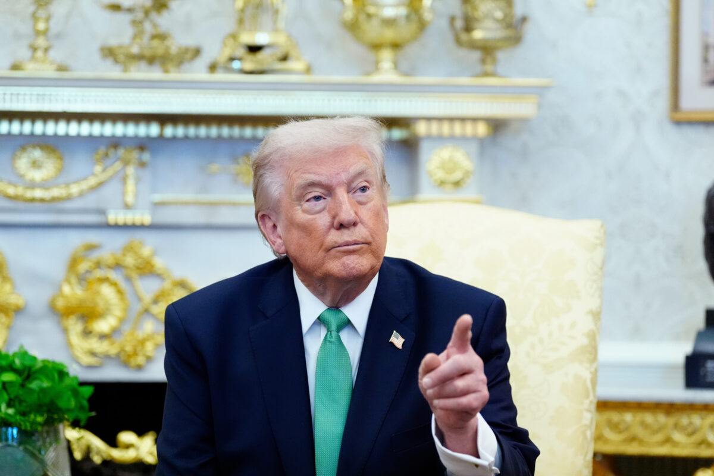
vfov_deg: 13.3
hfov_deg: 19.8
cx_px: 357
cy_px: 238
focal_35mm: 103
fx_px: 2043
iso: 5000
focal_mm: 103
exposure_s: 1/400
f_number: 2.8
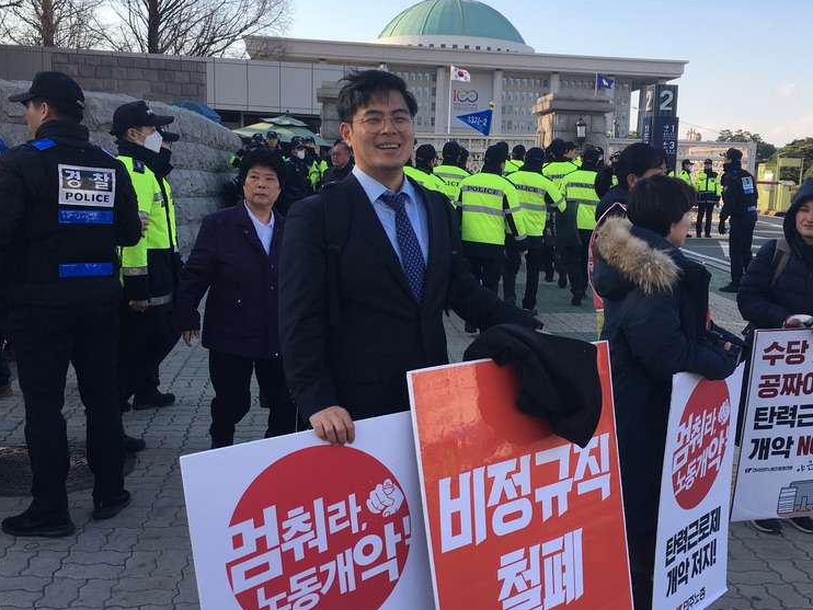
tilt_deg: -7.8
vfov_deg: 36.0
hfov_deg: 46.6
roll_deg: -2.3
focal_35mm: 40
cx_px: 470
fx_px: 940
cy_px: 325
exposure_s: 1/630
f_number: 2.2
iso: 25
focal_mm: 4.15
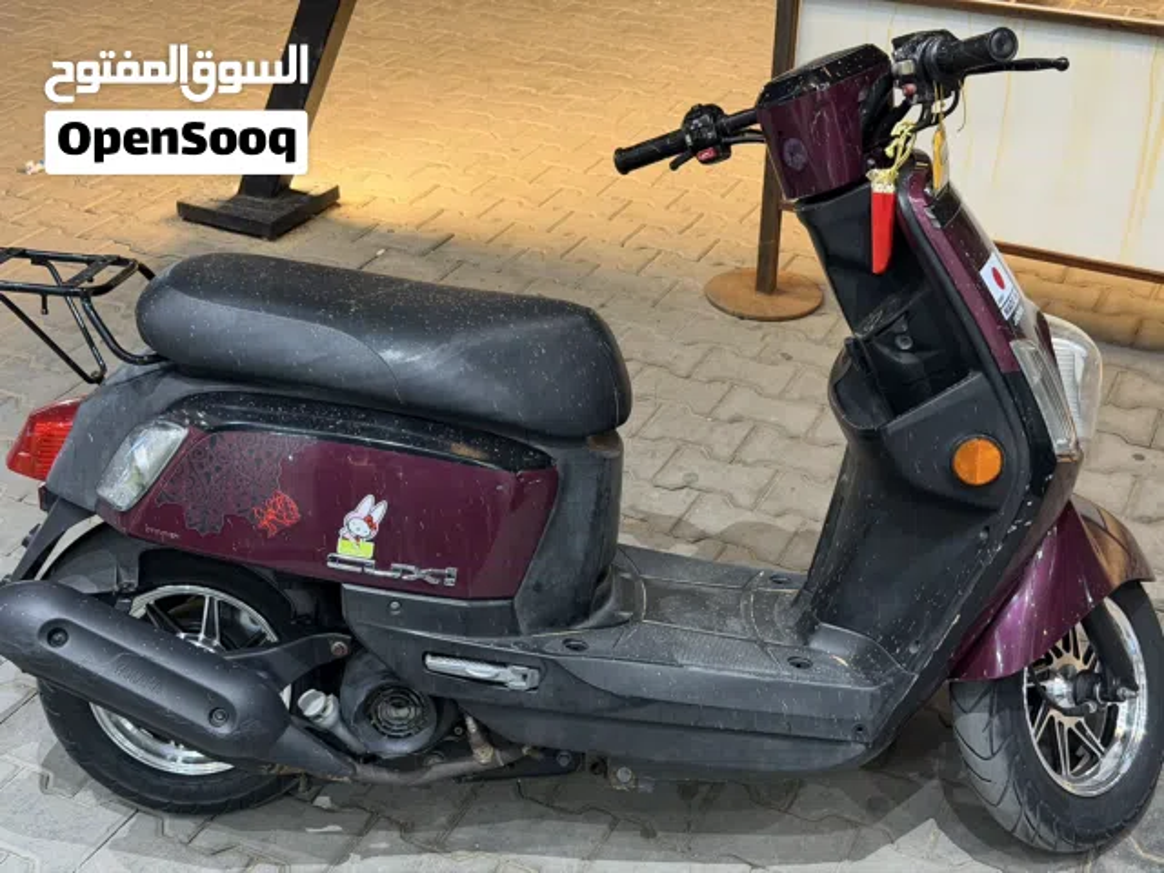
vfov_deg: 30.3
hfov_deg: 39.7
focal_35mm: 48
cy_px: 436
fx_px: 1614
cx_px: 582
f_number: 1.78
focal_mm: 6.76
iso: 500
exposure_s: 1/25
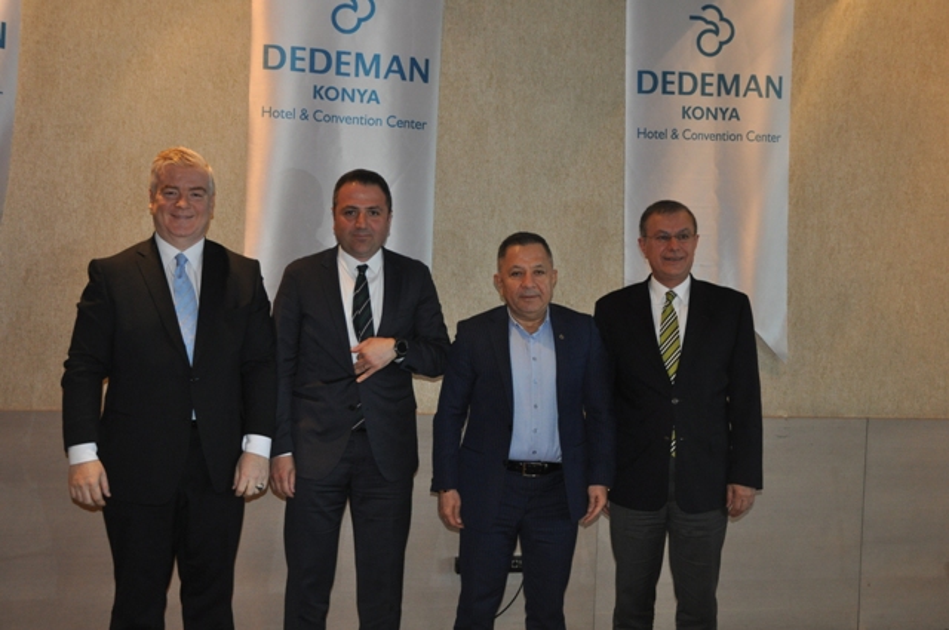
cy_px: 315
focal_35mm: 46
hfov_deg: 42.4
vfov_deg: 28.9
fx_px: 1224
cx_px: 474
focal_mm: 31
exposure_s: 1/60
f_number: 4
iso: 800
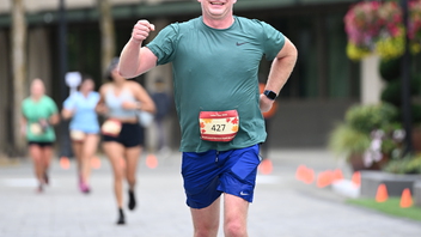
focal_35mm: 327
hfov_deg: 6.6
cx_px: 217
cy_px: 47
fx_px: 3650
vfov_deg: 3.7
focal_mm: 200
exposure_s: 1/1600
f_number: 2.8
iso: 640
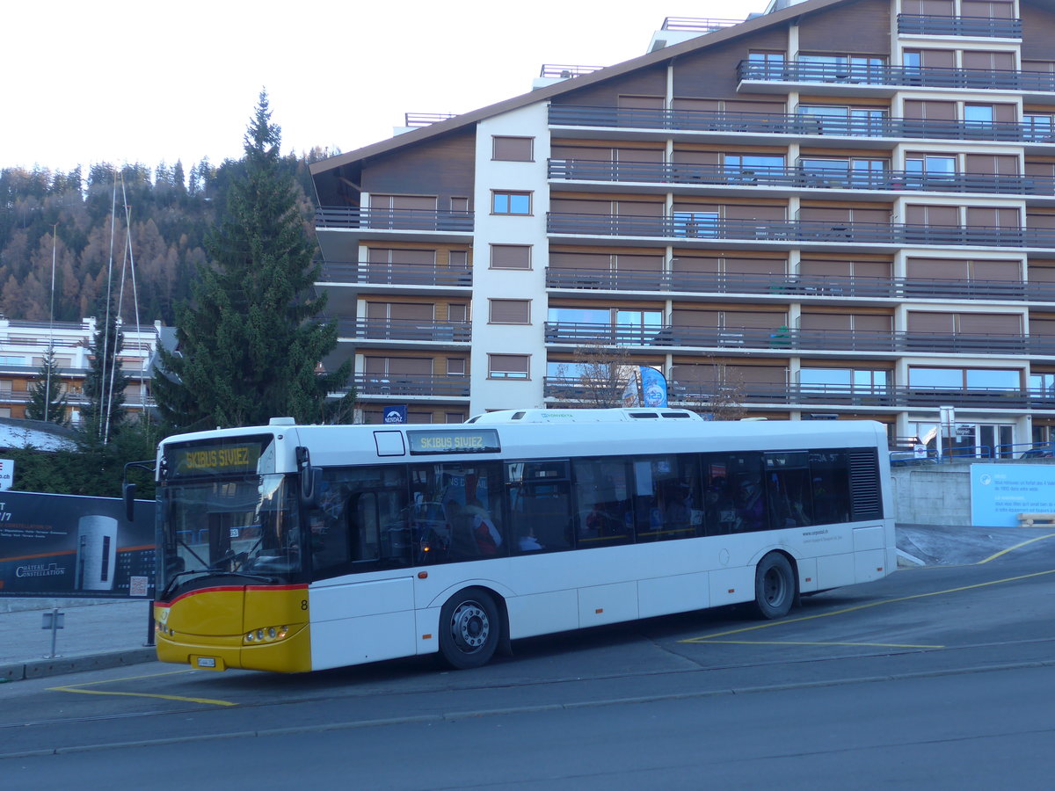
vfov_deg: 29.7
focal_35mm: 49
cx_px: 528
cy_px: 396
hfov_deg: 38.9
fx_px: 1493
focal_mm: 10.1
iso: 80
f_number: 3.2
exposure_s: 1/125
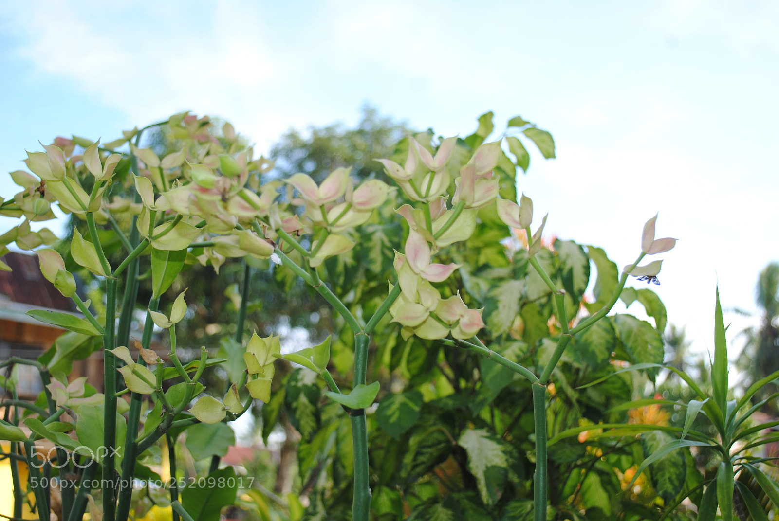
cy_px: 260
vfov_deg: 32.0
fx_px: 910
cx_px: 390
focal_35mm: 42
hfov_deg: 46.3
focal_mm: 28
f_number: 4.5
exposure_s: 1/160
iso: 100
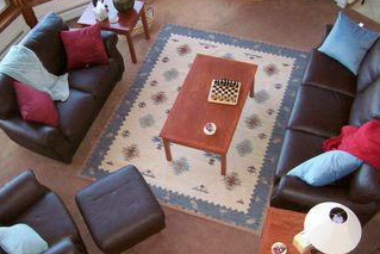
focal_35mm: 42
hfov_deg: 46.3
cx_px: 168
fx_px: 444
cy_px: 131
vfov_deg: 31.9
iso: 400
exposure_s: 1/125
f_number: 2.8
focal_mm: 5.8
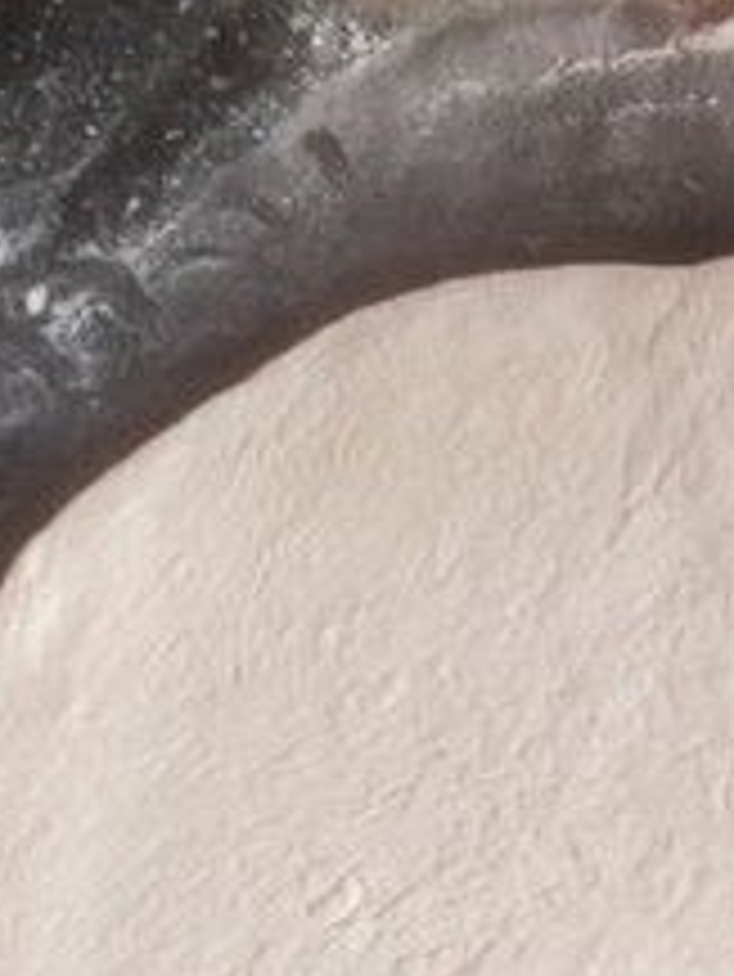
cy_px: 382
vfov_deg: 22.7
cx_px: 986
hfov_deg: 16.2
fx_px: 2429
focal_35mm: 86
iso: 472
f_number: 1.79
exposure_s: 1/50
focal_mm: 4.71
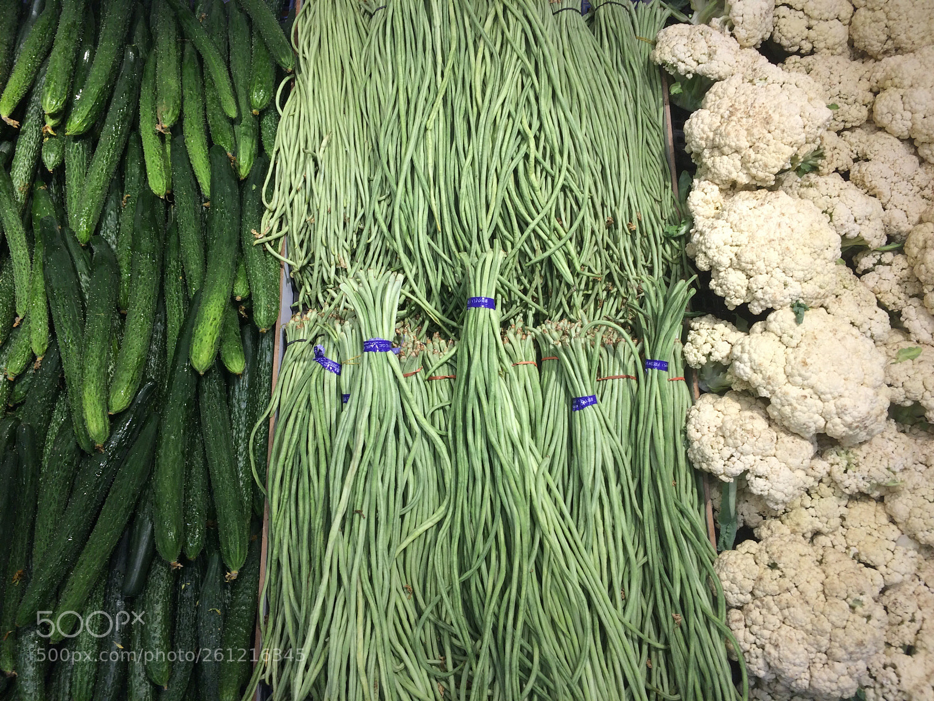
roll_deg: -0.2
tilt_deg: -40.9
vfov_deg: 48.2
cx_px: 467
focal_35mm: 29
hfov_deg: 61.7
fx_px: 782
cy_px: 350
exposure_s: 1/50
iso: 40
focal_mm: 4.15
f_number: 2.2
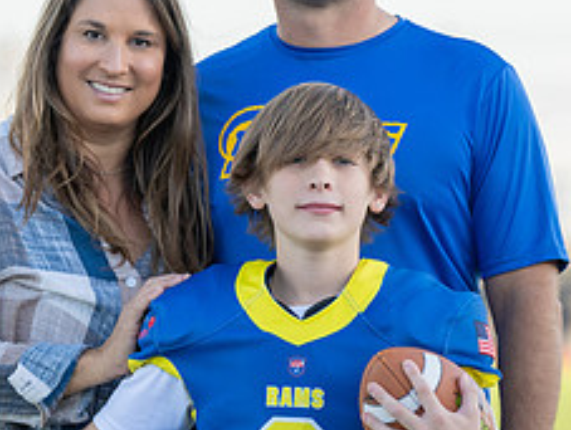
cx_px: 309
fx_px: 5237
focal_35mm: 317
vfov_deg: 4.7
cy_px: 157
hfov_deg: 6.2
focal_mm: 118
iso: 100
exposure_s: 1/320
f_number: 2.8
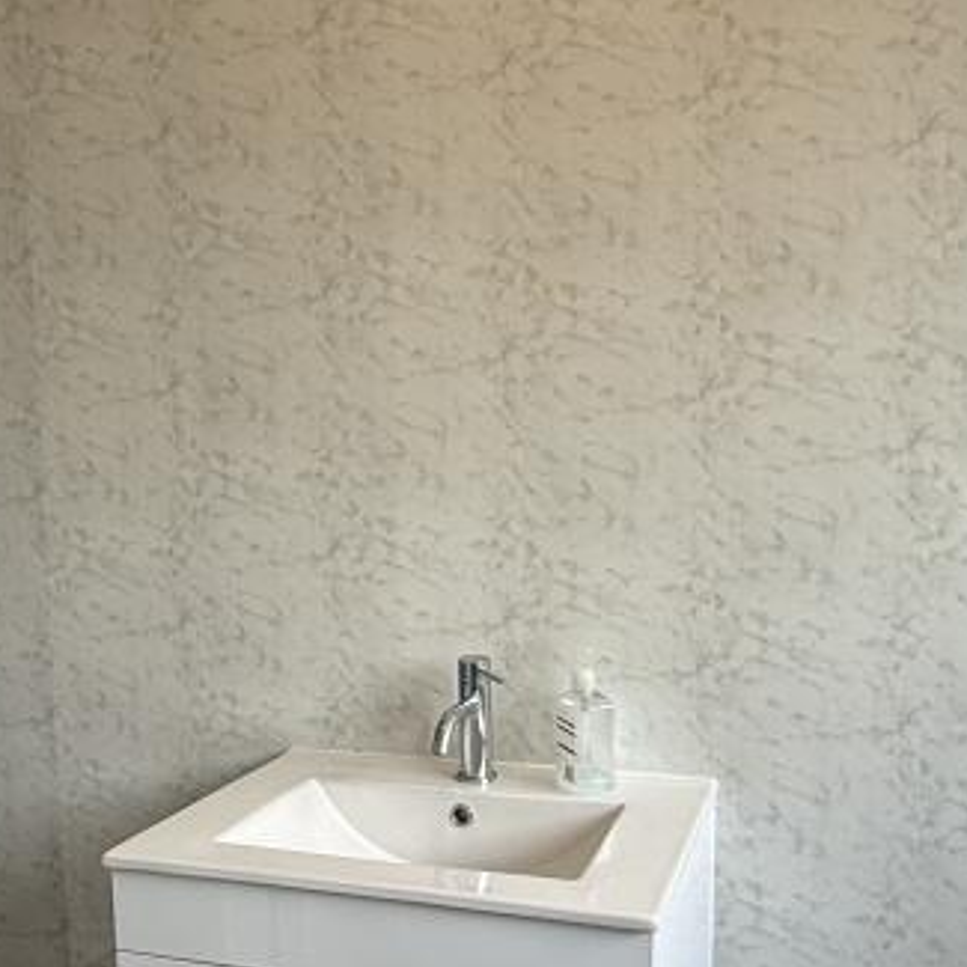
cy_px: 616
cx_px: 434
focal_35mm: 39
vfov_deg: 42.4
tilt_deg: -6.8
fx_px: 1233
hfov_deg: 42.8
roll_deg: +1.0
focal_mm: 2.22
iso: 100
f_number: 2.2
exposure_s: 1/100
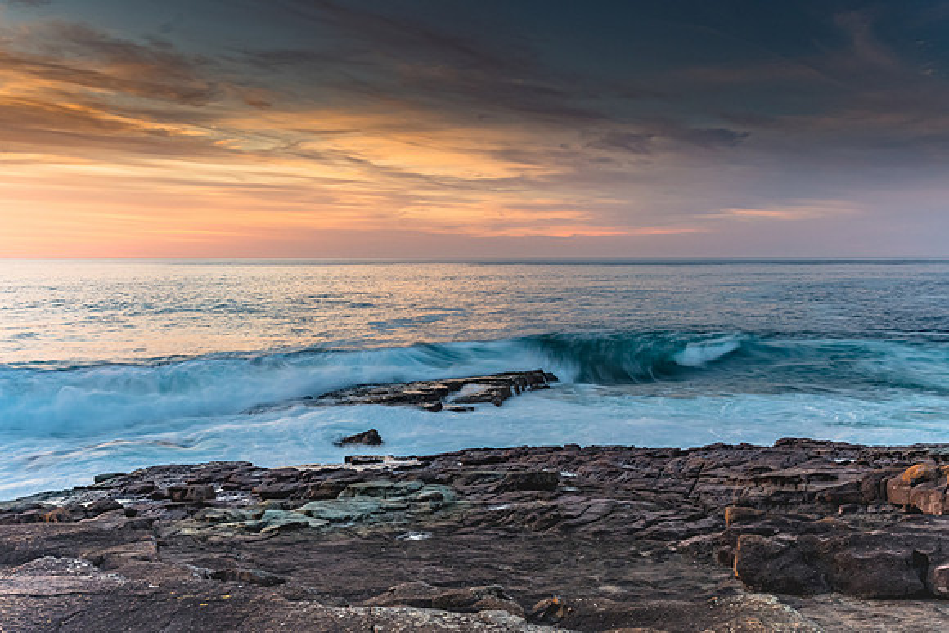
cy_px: 316
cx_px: 474
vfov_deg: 38.3
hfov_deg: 55.0
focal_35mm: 35
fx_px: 911
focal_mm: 22
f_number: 10
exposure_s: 1/1.67
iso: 400
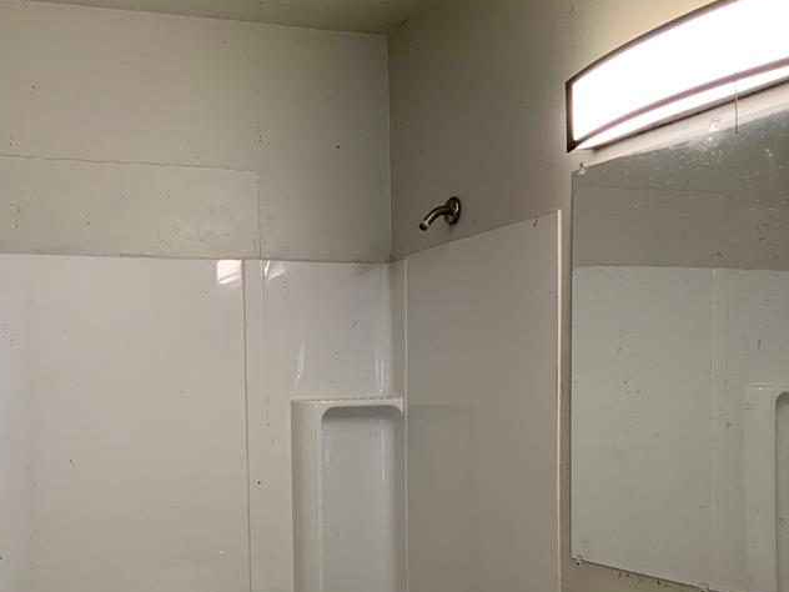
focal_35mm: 47
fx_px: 1071
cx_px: 270
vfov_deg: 30.2
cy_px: 470
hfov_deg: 40.0
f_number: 1.8
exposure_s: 1/60
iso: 50
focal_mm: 3
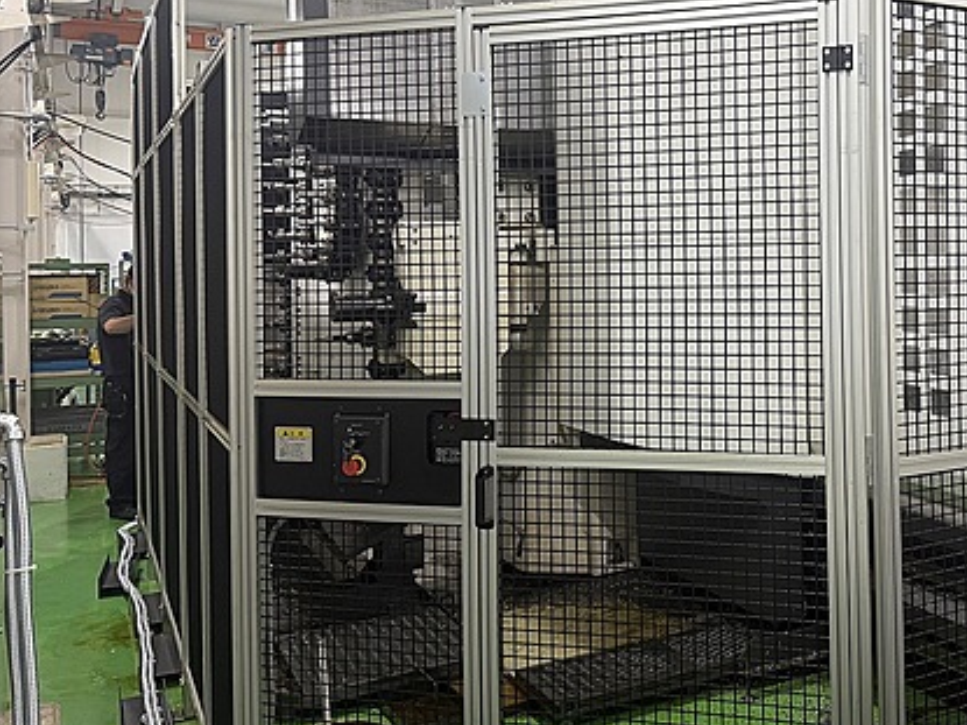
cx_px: 704
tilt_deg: -0.2
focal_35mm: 37
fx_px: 1033
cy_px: 247
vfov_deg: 38.3
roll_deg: +1.7
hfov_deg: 48.6
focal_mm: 6.76
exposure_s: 1/100
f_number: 1.78
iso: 125
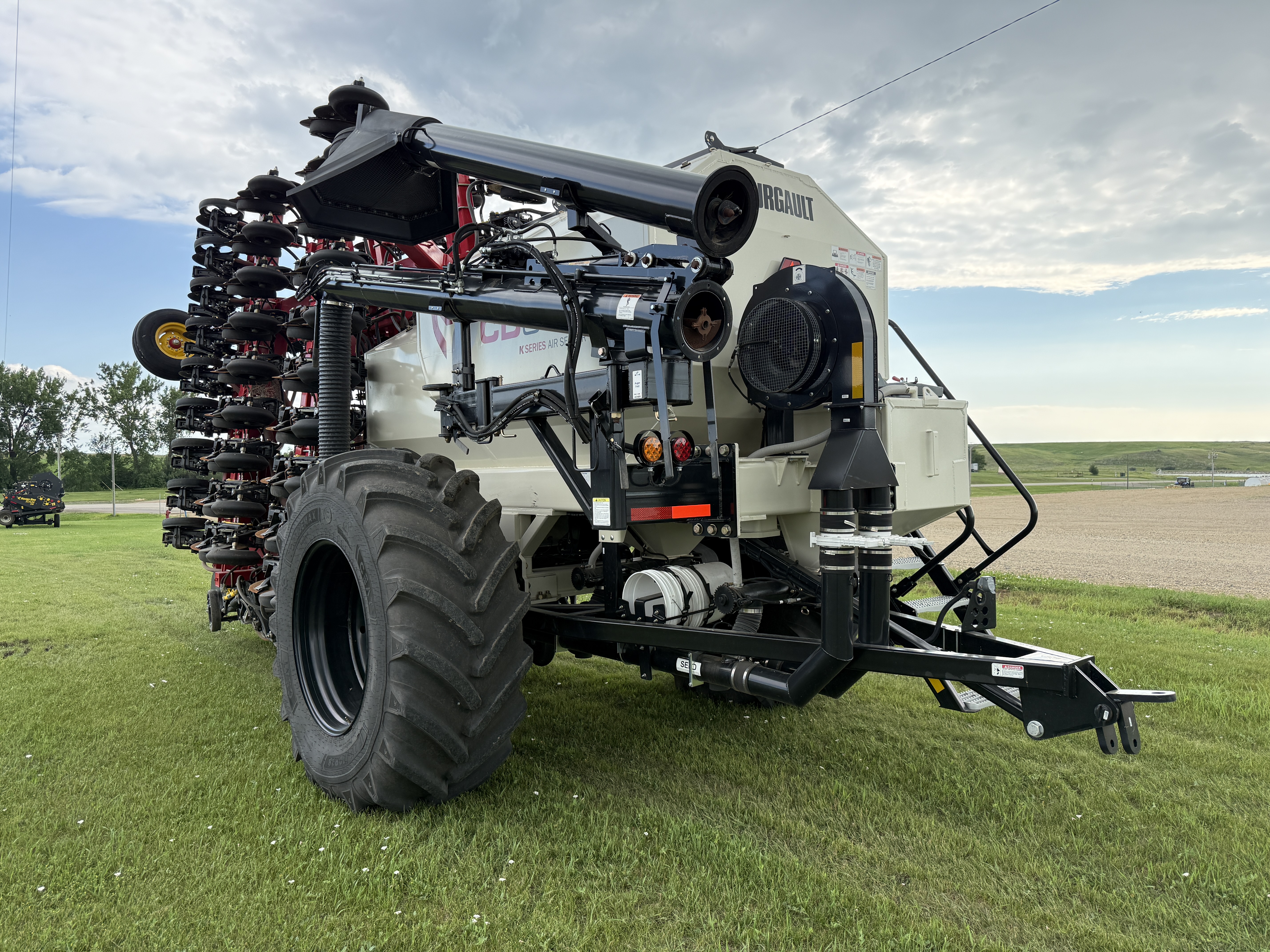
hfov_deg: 71.6
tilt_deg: -0.4
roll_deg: -0.9
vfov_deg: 56.8
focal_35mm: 24
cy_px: 476
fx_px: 881
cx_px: 635
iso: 100
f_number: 1.78
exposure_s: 1/1653
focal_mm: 6.76
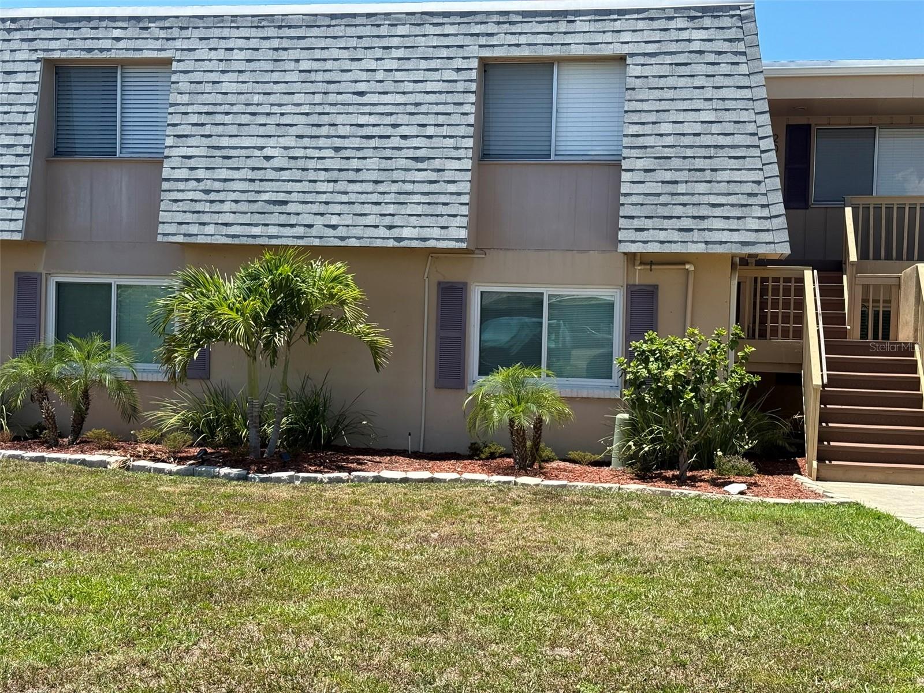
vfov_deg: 30.3
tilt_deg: -0.3
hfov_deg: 39.7
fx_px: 1281
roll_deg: -1.9
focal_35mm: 48
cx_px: 462
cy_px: 346
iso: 100
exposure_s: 1/3534
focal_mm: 6.76
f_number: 1.78
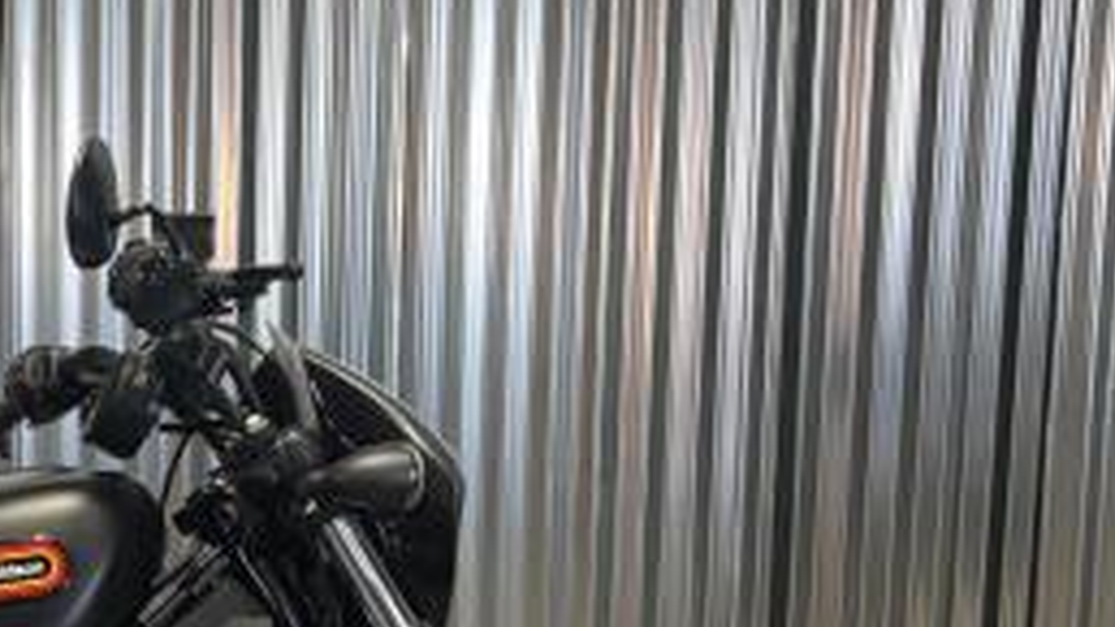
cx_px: -39
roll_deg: +2.8
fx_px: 2601
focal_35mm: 88
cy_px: 649
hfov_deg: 23.1
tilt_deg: -8.6
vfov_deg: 13.5
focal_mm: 5.96
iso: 125
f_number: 1.6
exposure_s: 1/60
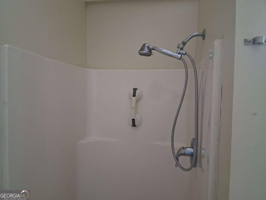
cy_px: 100
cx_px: 133
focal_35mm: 26
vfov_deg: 53.1
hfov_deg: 67.3
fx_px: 200
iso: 400
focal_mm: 3.98
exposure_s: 1/120
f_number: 1.8
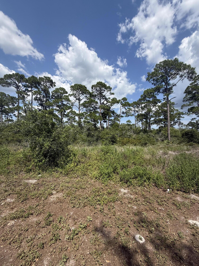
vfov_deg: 102.1
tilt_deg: +1.3
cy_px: 133
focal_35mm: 14
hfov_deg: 85.7
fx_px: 107
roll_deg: -0.1
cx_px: 100
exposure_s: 1/2237
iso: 50
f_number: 2.2
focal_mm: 2.22
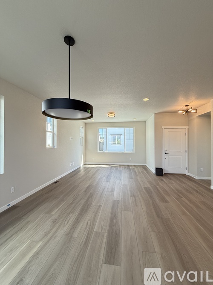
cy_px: 142
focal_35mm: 14
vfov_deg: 102.1
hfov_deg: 85.7
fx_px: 115
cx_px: 106
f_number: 2.2
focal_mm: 2.22
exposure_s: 1/132
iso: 64
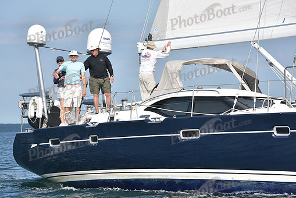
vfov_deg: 6.7
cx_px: 140
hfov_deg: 10.0
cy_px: 107
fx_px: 1686
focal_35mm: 205
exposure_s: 1/1250
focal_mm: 180
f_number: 8
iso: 320
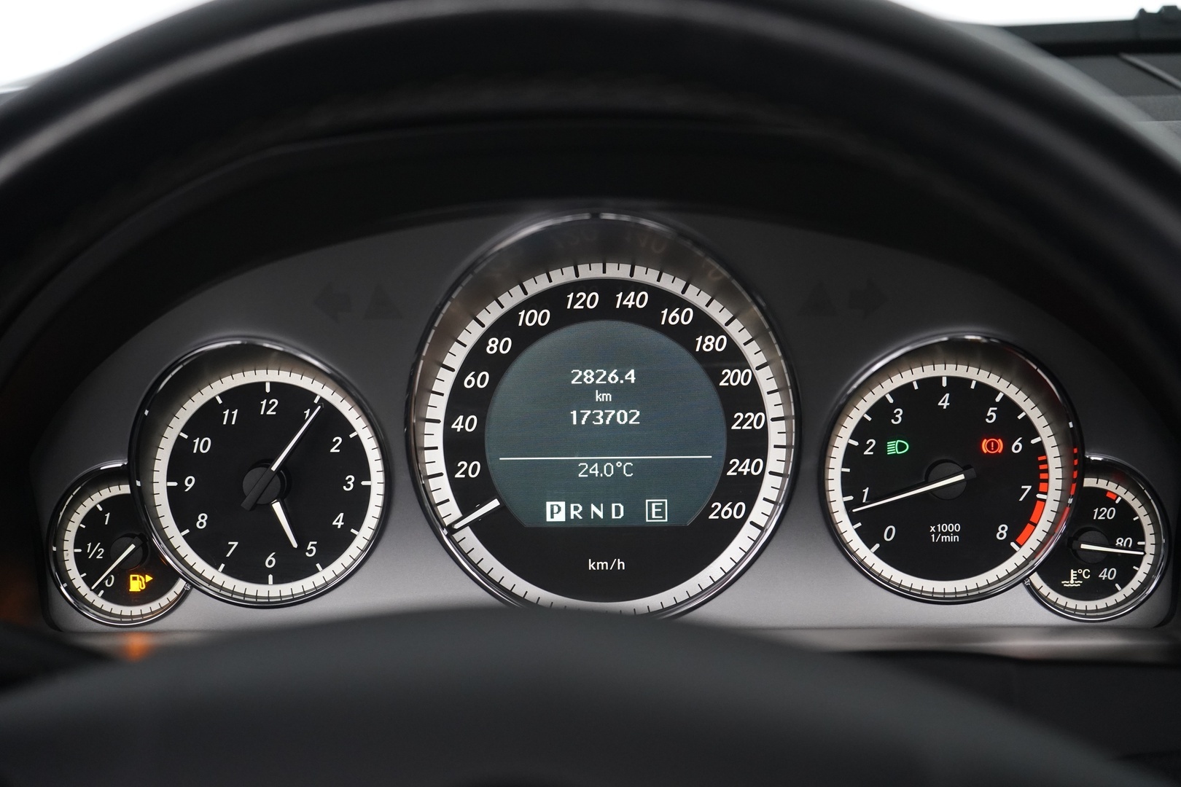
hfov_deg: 32.9
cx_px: 590
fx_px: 2001
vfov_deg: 22.3
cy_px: 394
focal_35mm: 61
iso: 3200
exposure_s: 1/40
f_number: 5.6
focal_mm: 61
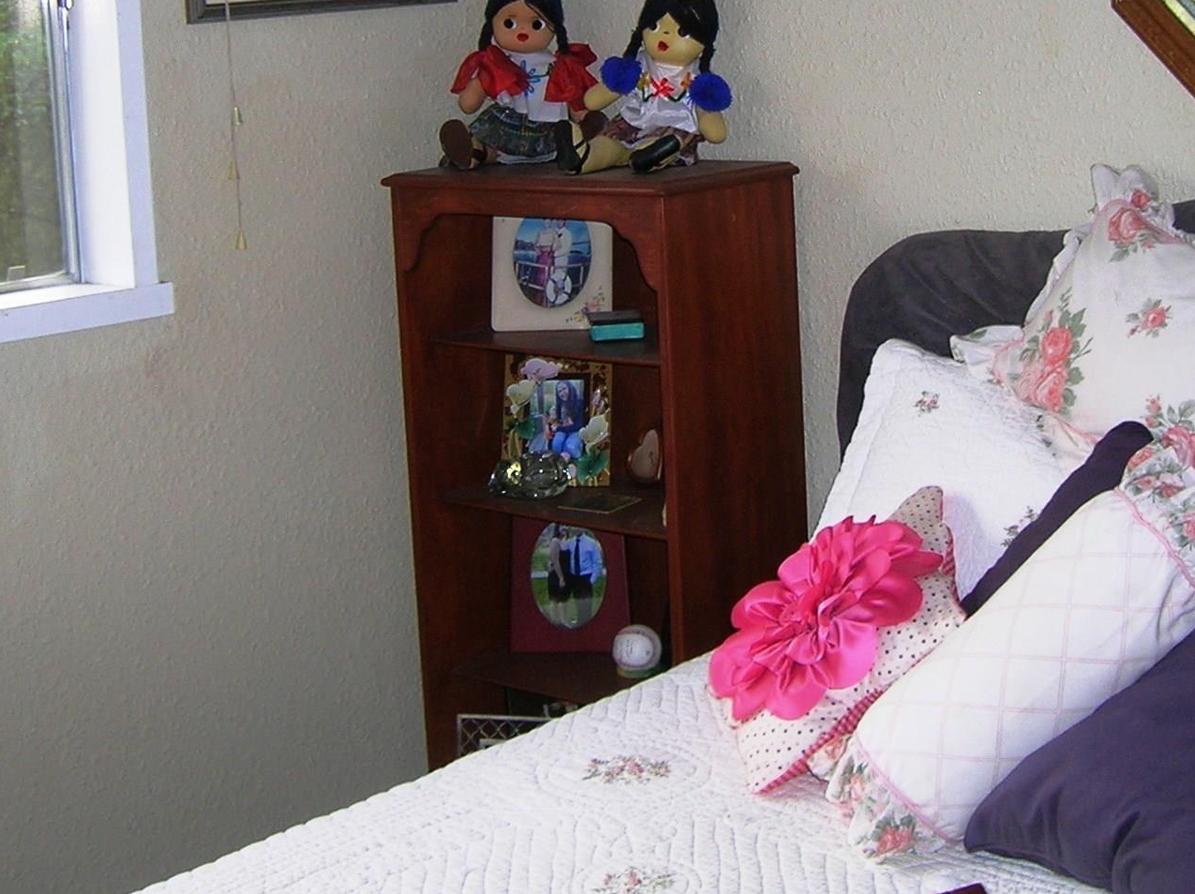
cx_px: 714
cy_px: 145
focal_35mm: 61
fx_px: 2104
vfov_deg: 23.5
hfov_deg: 31.6
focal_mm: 5.7
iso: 50
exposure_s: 1/60.1
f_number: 2.9
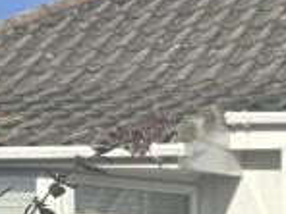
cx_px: 379
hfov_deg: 10.7
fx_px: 1487
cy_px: 420
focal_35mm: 180
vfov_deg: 7.9
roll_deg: -0.8
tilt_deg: -3.1
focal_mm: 5.96
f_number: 1.6
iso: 50
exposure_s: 1/5618
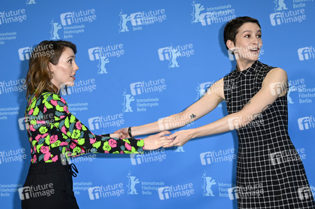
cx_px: 158
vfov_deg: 21.9
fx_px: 542
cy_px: 104
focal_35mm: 62
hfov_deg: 32.4
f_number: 5
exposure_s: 1/200
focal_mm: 62
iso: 800
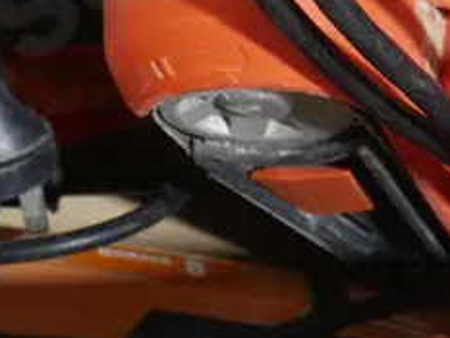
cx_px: 195
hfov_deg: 11.8
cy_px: -113
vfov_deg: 8.8
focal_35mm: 167
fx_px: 2172
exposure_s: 1/60
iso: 400
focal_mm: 19
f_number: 4.1
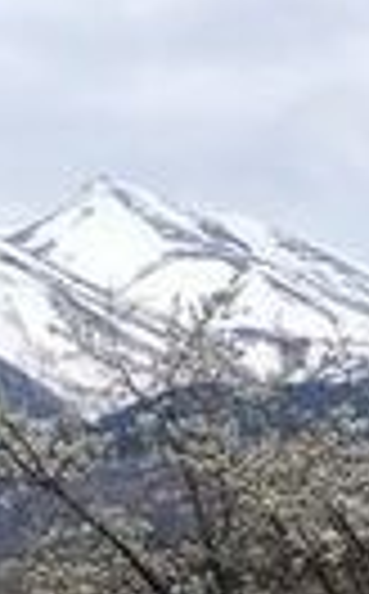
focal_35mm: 249
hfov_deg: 5.2
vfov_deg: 8.4
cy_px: 680
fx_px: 4024
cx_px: -124
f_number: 4
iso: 80
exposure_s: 1/800
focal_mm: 6.8
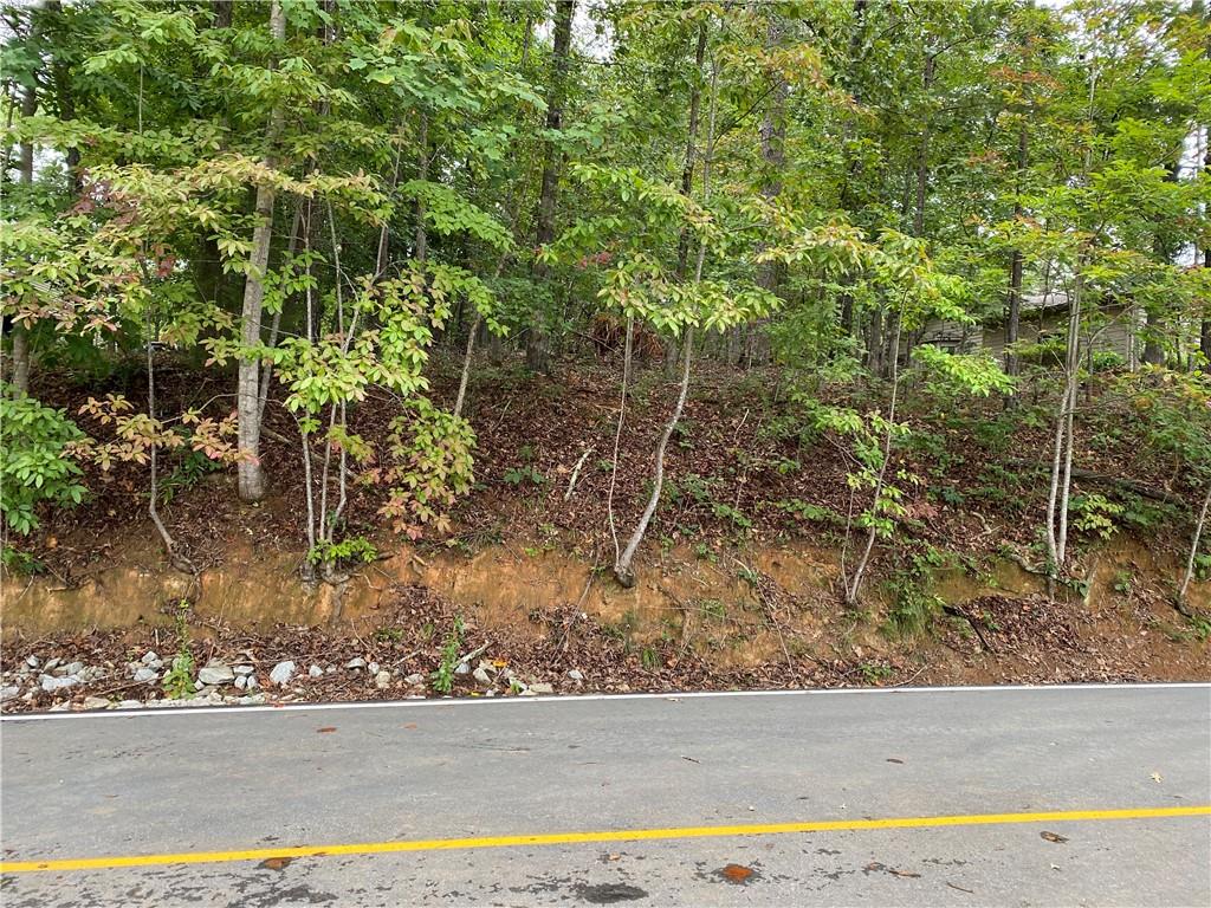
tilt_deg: +3.4
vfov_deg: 53.1
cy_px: 454
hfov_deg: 67.3
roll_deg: -3.6
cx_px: 606
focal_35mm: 26
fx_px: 910
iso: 80
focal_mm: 4.25
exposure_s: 1/121
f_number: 1.8
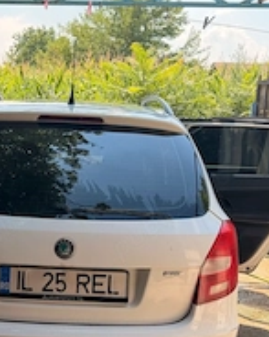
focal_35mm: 51
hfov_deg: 29.2
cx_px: 66
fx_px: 508
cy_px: 234
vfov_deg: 36.2
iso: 100
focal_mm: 6.76
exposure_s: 1/1522
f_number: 1.78
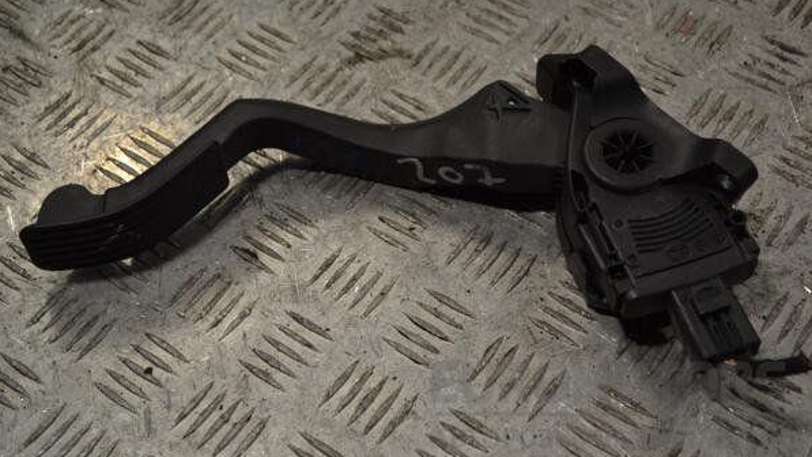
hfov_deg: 34.9
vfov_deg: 20.1
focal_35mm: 60
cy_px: 201
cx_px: 405
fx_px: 1292
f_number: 5.6
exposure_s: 1/125
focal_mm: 38
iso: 220
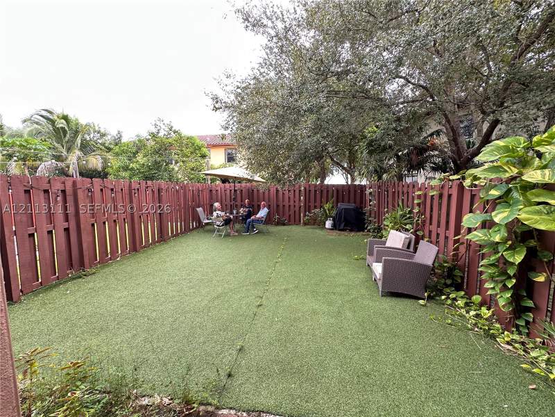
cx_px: 278
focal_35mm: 14
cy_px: 208
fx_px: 224
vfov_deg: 85.7
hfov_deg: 102.1
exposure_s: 1/99
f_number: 2.2
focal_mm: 2.22
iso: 64
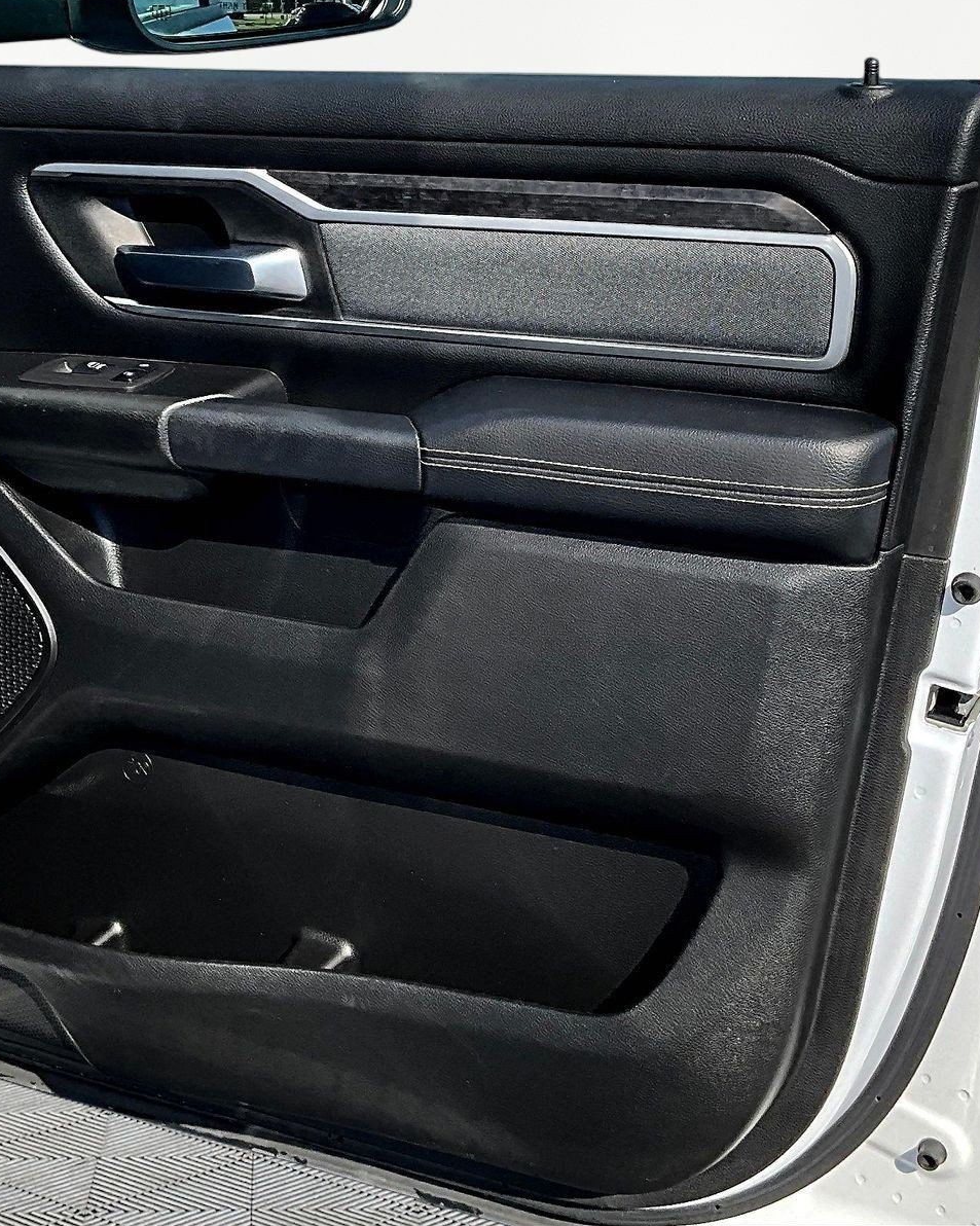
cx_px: 320
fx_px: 1378
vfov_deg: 47.9
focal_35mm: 38
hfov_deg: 38.7
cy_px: 610
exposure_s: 1/1098
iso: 25
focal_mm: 3
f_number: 1.8
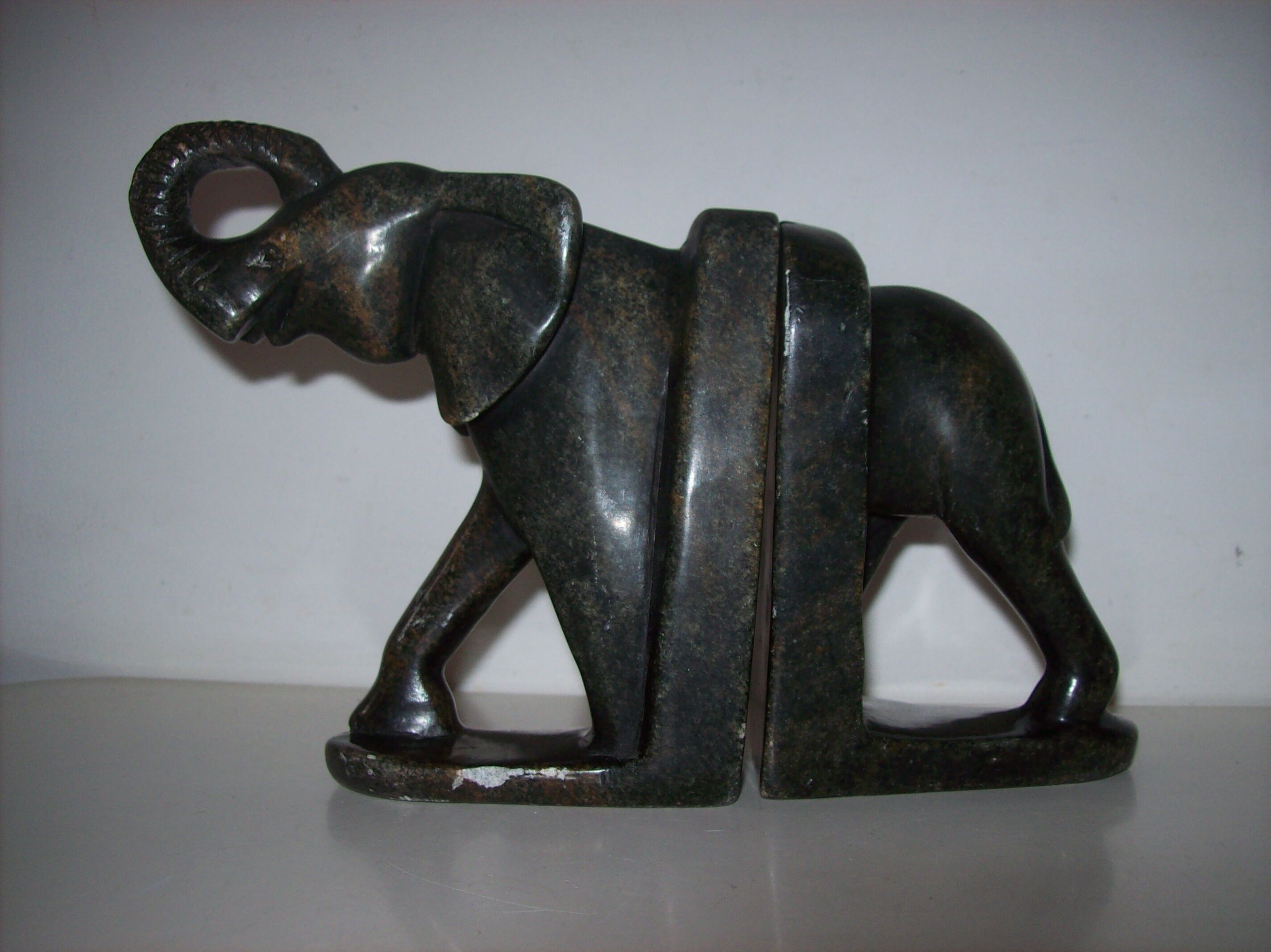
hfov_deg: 51.4
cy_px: 476
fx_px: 1321
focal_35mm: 36
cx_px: 636
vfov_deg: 39.6
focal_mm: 6
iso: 80
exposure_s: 1/64
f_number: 2.7
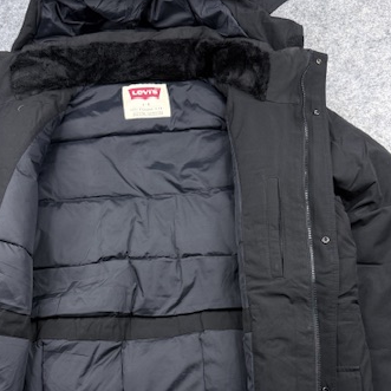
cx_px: 156
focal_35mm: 41
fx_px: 524
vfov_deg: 40.1
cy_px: 278
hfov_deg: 40.7
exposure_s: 1/100
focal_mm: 6.76
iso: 160
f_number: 1.78
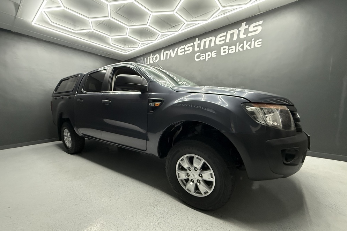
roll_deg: +0.3
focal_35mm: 15
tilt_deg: -7.5
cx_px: 178
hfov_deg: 100.4
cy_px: 125
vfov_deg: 77.2
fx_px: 145
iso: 640
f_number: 2.2
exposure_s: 1/100
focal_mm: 2.22
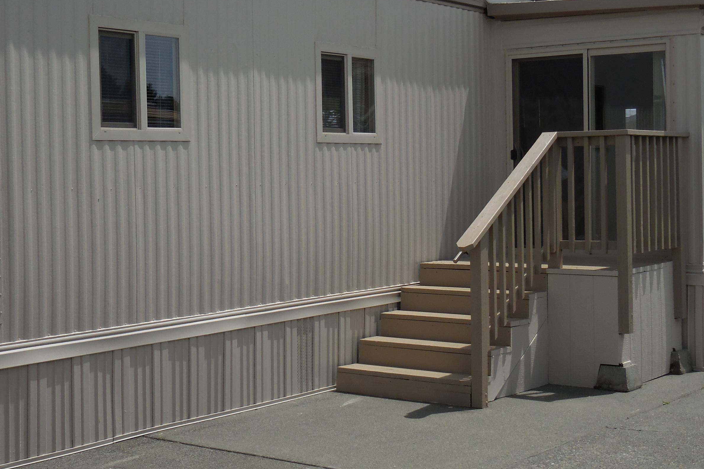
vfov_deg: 23.0
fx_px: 1154
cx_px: 387
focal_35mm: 59
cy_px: 187
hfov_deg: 33.9
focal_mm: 8.1
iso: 125
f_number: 4.2
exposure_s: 1/1600
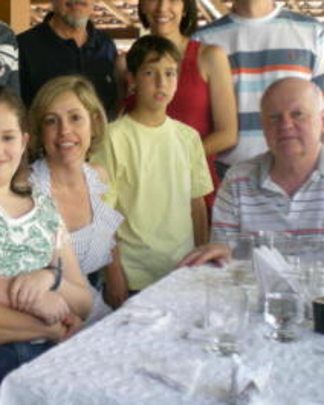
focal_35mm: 70
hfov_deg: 21.1
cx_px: -3
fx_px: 839
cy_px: 163
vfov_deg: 27.1
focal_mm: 6.3
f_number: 3.1
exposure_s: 1/56.8
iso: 200
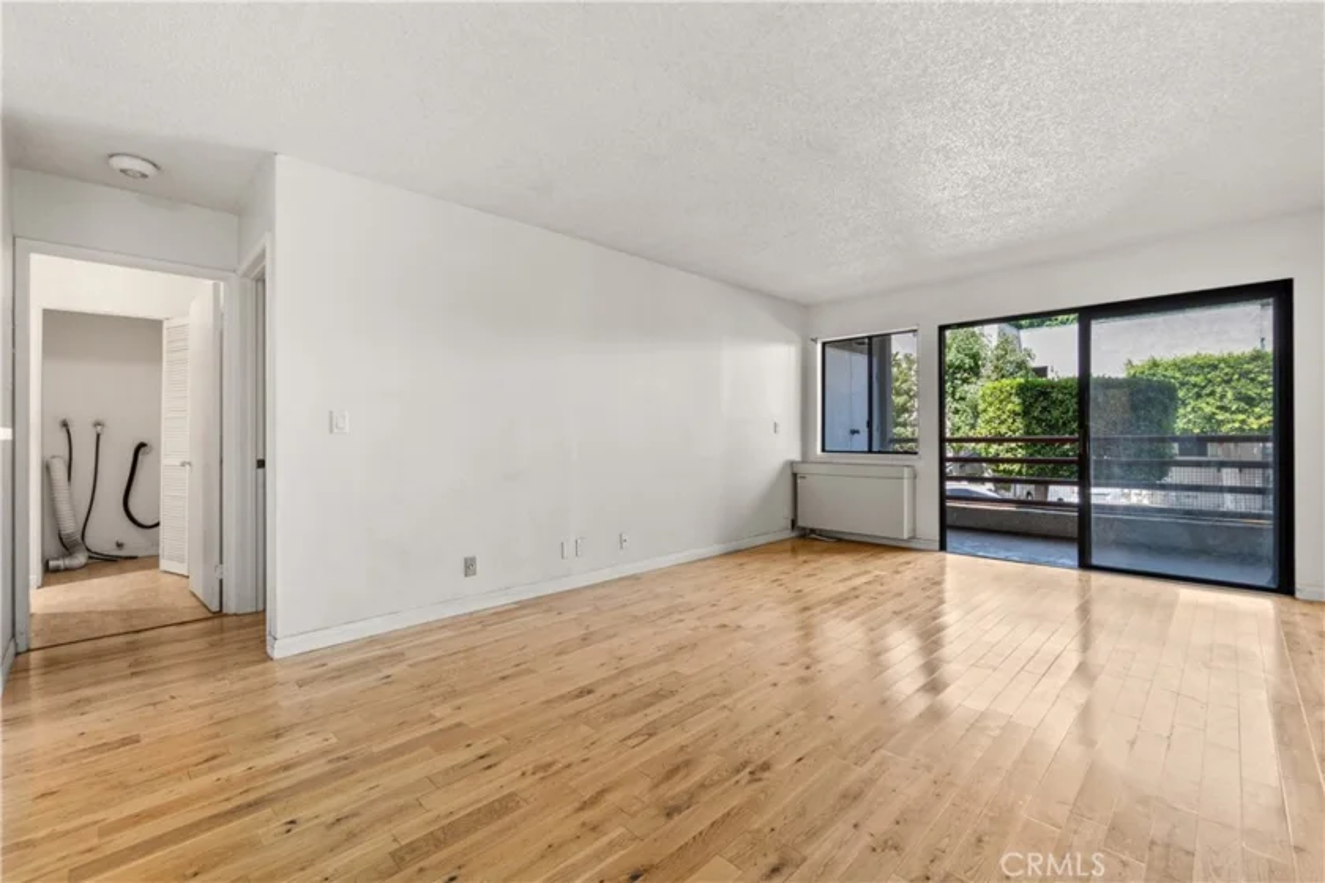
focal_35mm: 15
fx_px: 552
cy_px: 442
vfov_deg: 77.3
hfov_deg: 100.4
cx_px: 662
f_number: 8
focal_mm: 10
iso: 400
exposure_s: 1/10
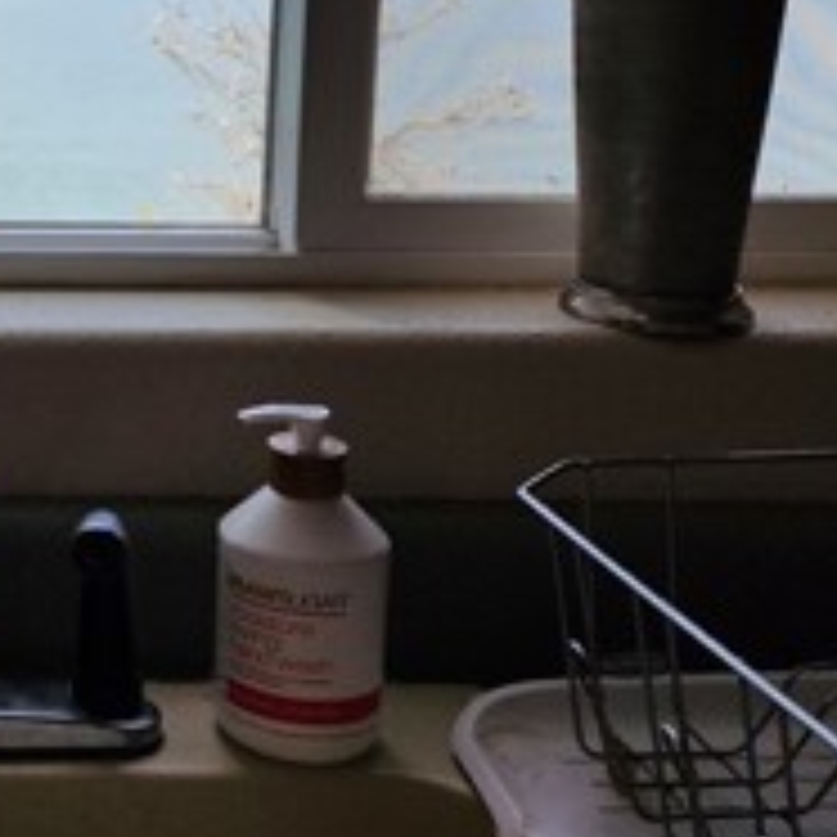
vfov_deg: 24.1
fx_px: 1915
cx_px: -279
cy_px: 130
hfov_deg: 21.9
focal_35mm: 70
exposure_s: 1/221
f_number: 1.8
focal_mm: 6.4
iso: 12
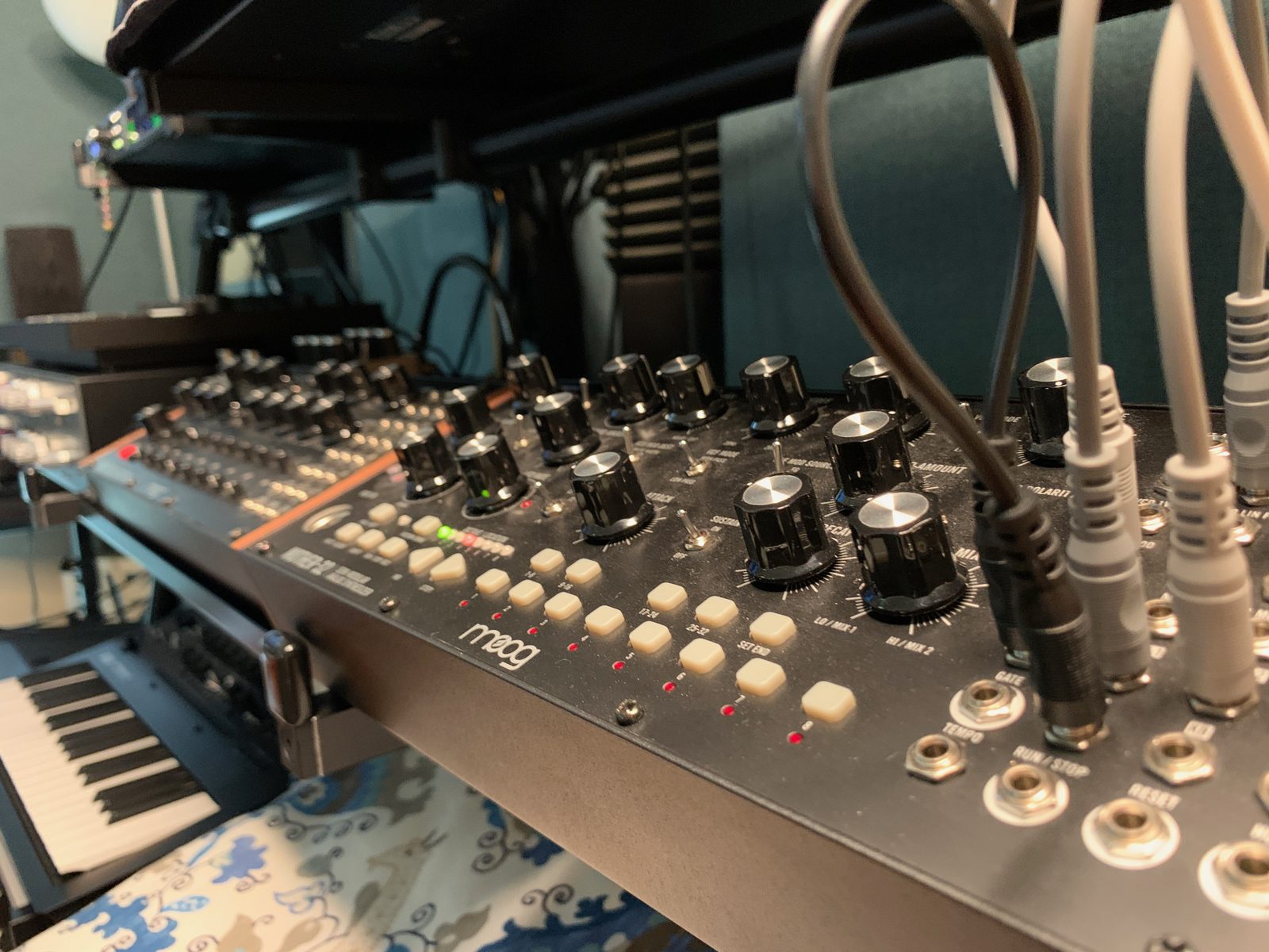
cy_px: 476
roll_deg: +2.3
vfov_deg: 53.1
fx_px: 953
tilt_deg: -9.9
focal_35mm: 26
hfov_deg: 67.3
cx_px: 634
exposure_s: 1/30
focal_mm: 4.25
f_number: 1.8
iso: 500
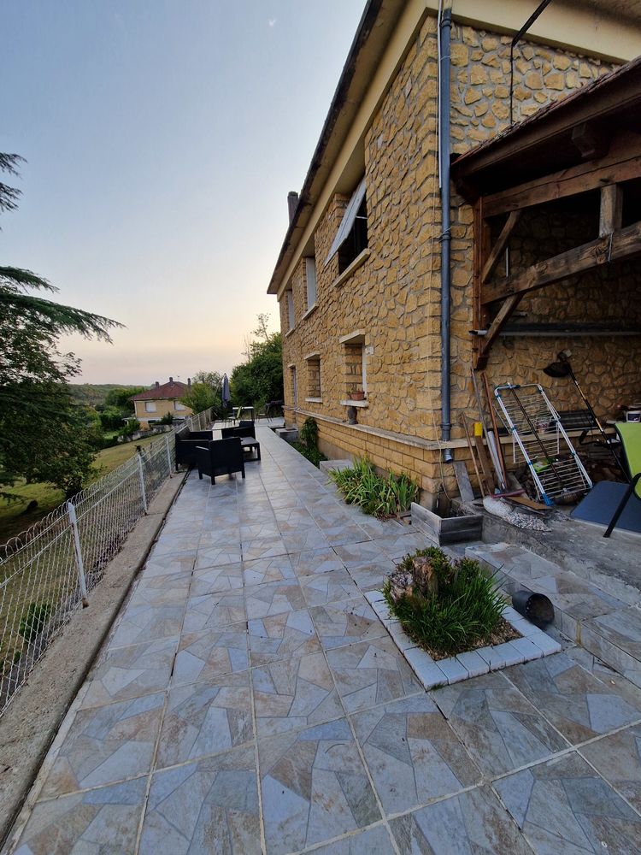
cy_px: 428
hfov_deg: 89.9
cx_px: 320
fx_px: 321
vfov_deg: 106.2
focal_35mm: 13
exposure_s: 1/413
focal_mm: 2.2
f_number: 2.2
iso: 50
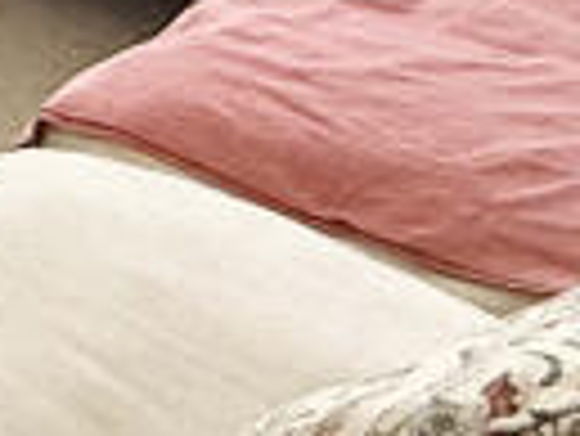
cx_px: -643
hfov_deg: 14.2
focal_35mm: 111
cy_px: -818
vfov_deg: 10.2
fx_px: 1862
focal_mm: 2.22
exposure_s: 1/107
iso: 64
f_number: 2.2
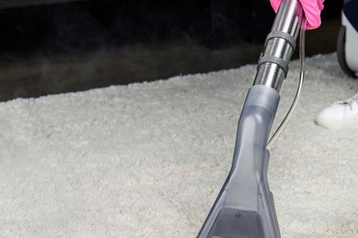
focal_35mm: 73
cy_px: 163
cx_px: 225
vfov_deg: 18.6
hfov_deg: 27.6
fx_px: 726
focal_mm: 40
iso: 100
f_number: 7.1
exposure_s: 1/250
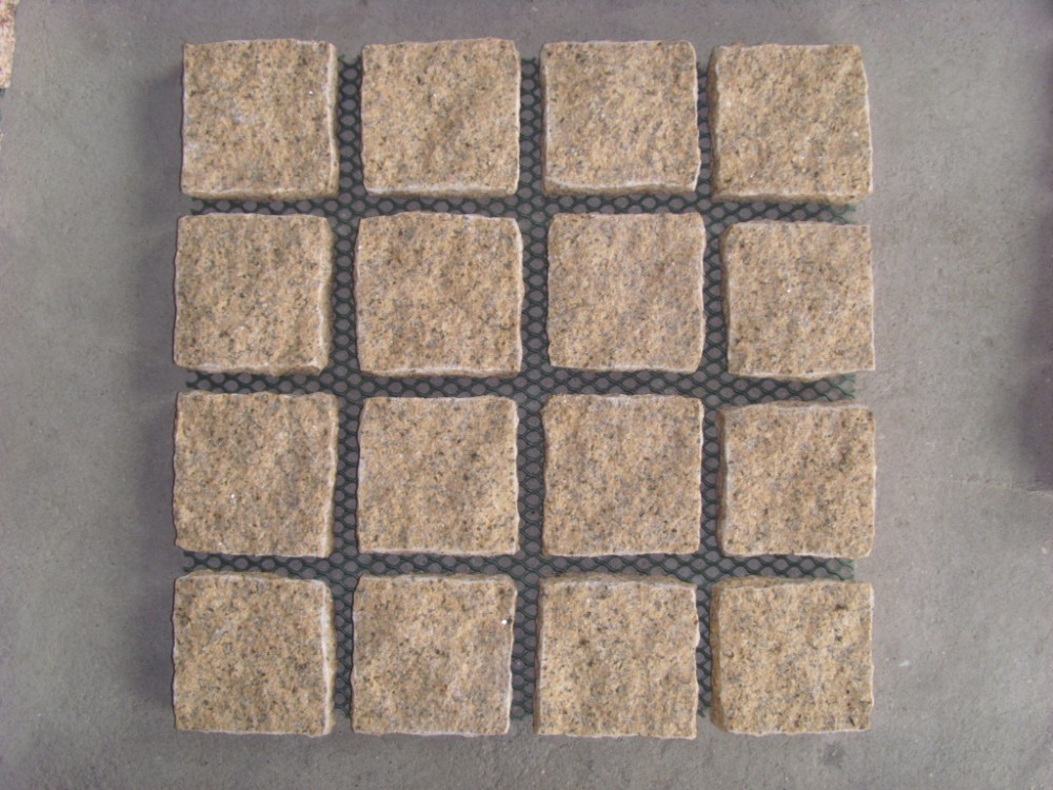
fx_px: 1095
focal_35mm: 36
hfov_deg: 51.4
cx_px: 526
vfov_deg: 39.7
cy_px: 395
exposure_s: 1/20
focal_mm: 6
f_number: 3.5
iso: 100
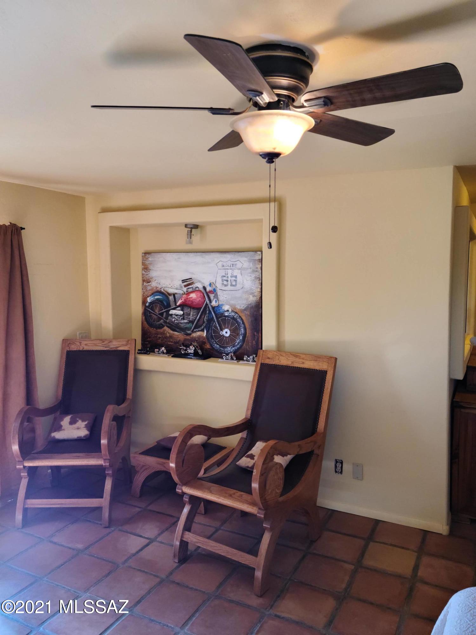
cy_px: 318
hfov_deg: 49.7
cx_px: 238
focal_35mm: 28
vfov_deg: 63.4
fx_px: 513
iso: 250
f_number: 2
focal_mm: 5.9
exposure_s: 1/59
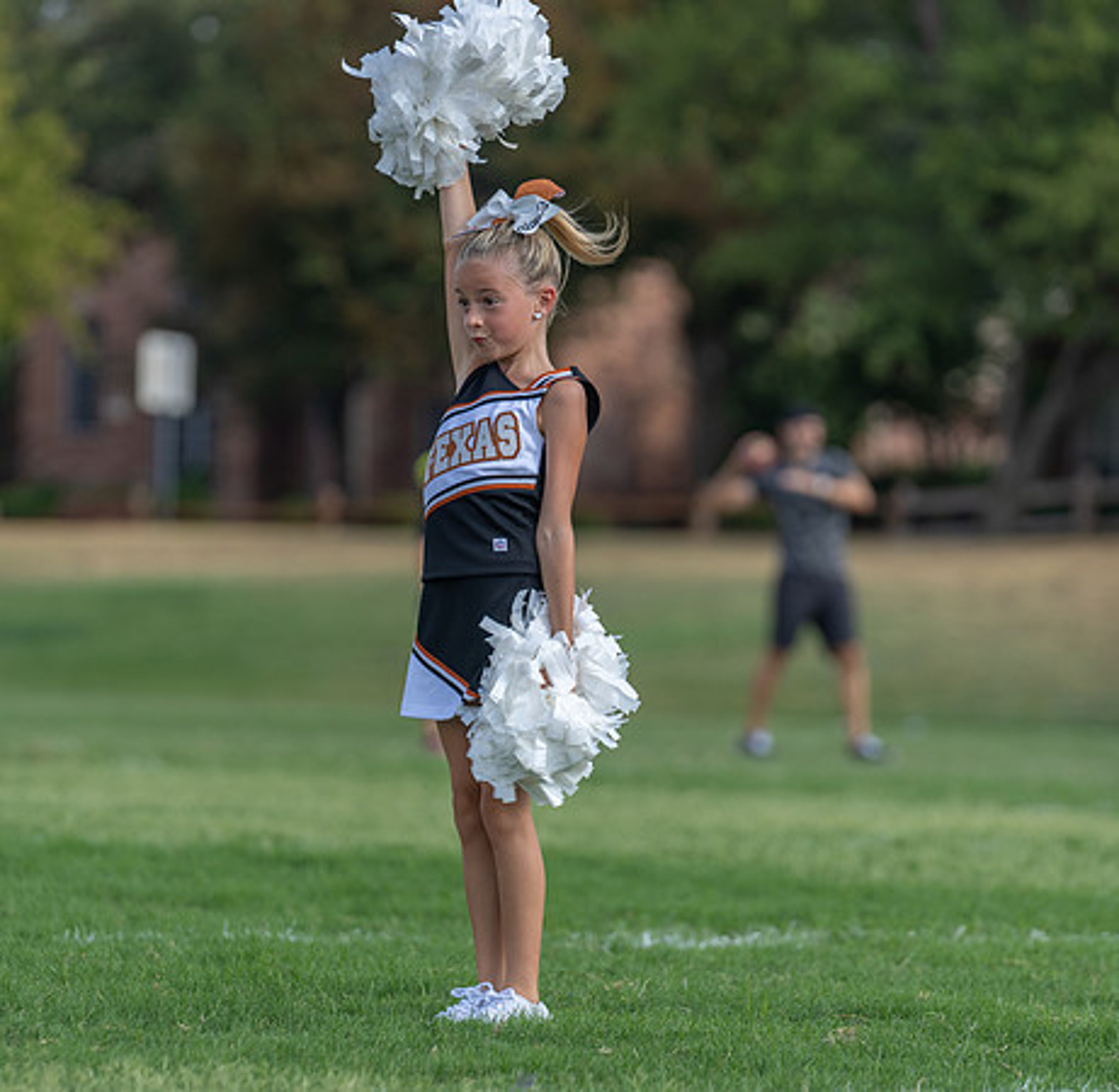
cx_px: 435
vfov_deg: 6.0
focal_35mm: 286
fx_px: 10345
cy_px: 621
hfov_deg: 6.2
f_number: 3.5
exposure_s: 1/1000
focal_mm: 200
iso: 125
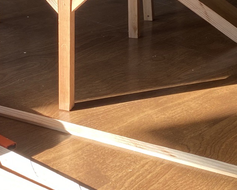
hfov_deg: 23.0
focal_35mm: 83
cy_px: -23
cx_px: 95
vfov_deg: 17.8
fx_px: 582
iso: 32
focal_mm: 4.25
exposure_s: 1/122
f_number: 1.8
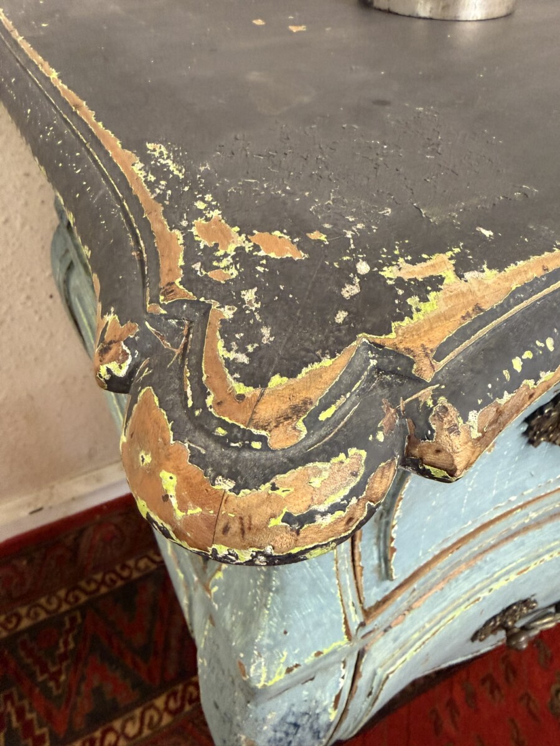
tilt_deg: -43.0
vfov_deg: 71.6
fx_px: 518
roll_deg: -1.4
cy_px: 373
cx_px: 280
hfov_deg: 56.8
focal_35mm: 24
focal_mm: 2.22
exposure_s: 1/50
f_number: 2.2
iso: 400
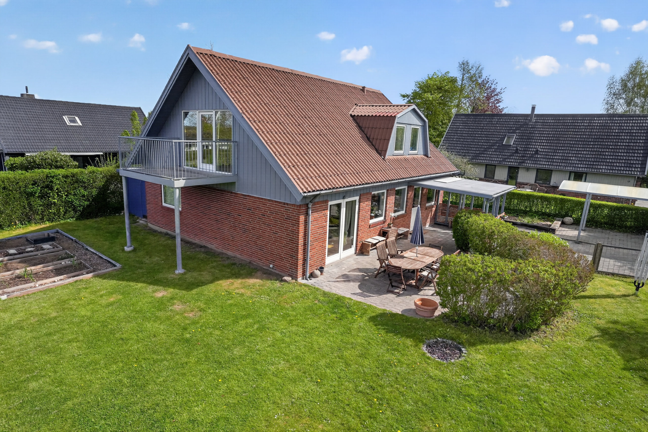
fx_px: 360
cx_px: 324
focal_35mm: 20
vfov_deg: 61.9
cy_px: 216
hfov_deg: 84.0
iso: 1250
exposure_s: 1/4000
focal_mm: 20
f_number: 8
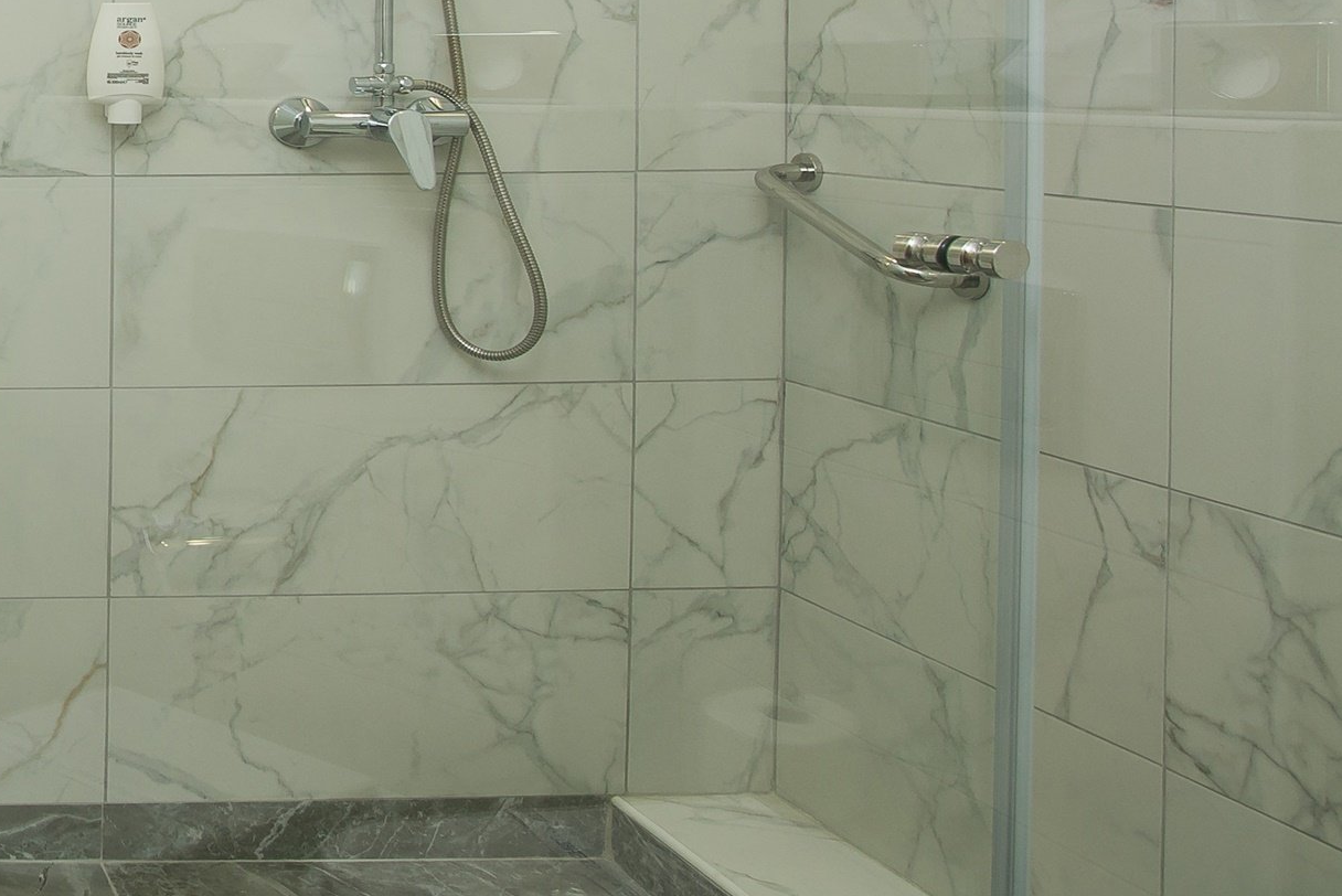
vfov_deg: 33.7
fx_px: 1380
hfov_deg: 40.4
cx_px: -179
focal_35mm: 37
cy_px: 59
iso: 500
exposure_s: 1/50
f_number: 10
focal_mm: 15
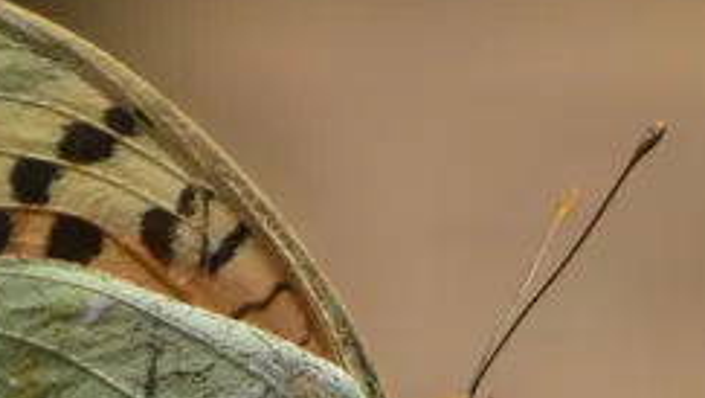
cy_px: 491
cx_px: 331
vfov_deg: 0.8
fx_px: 27645
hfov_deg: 1.5
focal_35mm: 1478
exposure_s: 1/160
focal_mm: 92.3
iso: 80
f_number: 5.6
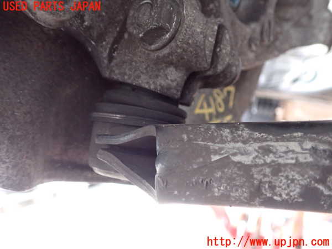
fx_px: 288
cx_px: 166
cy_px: 124
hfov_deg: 60.0
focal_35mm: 30
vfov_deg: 46.8
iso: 640
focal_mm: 5.4
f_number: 2.3
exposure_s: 1/30
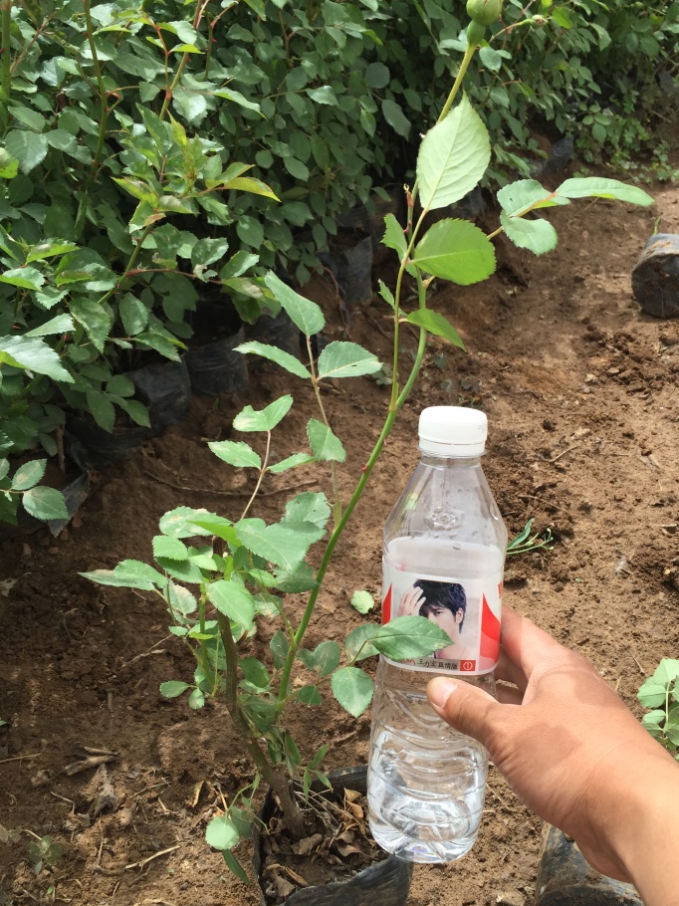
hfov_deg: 41.7
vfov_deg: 53.9
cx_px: 365
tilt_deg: -38.1
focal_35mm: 34
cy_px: 498
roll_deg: -1.1
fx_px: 890
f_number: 2.2
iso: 32
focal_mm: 4.15
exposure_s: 1/842
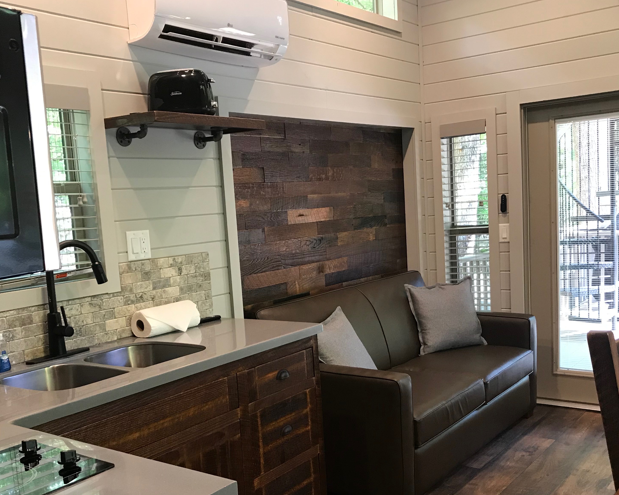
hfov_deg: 47.9
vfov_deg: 39.0
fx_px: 696
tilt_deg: -8.5
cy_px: 303
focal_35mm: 38
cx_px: 298
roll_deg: +4.2
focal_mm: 3.99
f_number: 1.8
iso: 50
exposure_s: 1/15
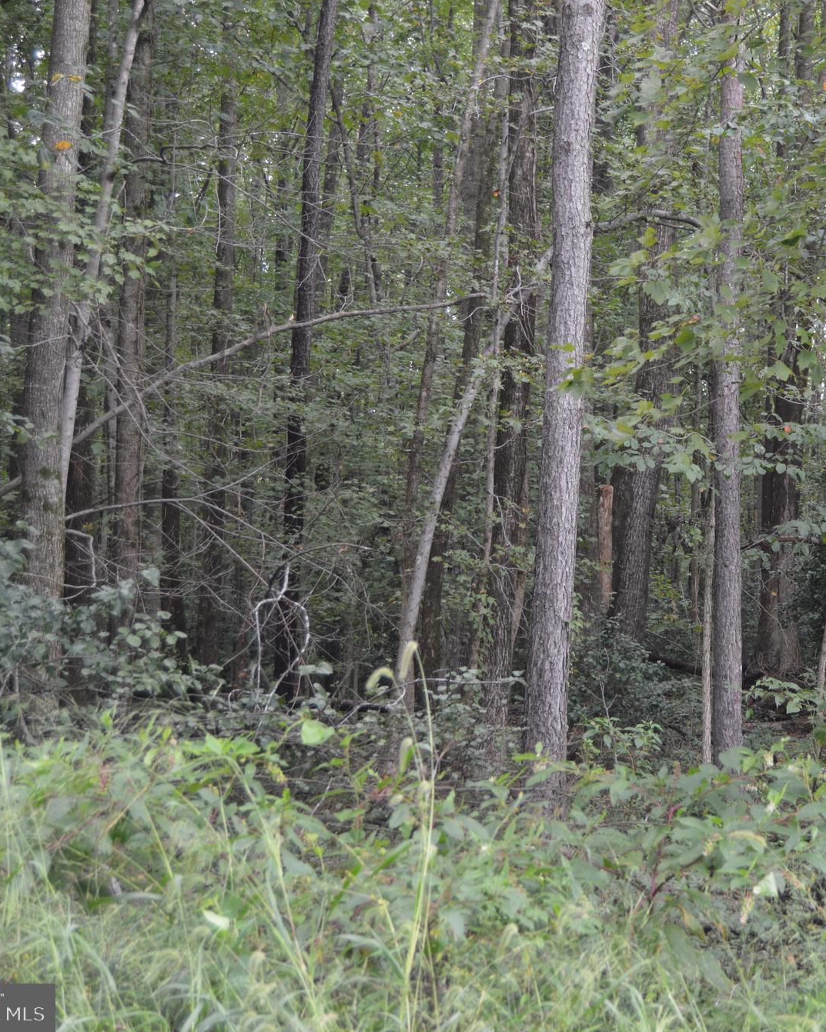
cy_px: 515
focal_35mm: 73
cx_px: 674
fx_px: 2230
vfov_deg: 26.1
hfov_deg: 20.7
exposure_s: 1/60
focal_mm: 34
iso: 400
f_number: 4.5
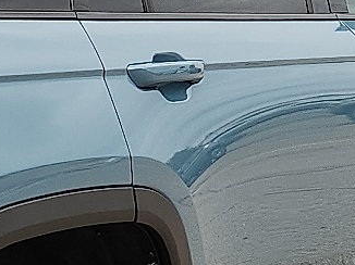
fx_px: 1158
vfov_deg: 13.0
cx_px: -156
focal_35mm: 113
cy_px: 231
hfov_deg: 16.1
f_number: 1.8
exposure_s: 1/714
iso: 50
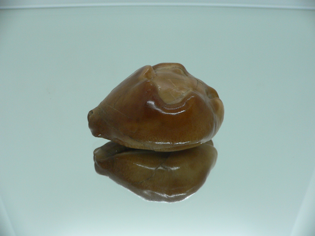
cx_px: 158
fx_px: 318
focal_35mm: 35
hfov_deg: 52.6
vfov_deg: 40.7
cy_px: 118
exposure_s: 1/60
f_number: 2.8
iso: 100
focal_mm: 4.6
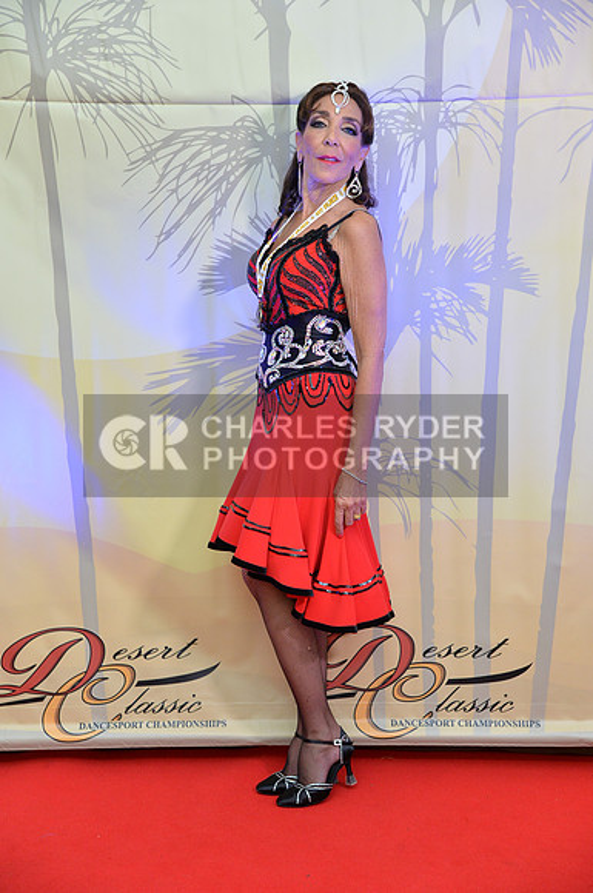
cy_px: 446
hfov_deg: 20.6
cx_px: 296
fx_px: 1636
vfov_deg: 30.6
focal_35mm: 66
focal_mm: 66
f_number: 5.6
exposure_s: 1/250
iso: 2000
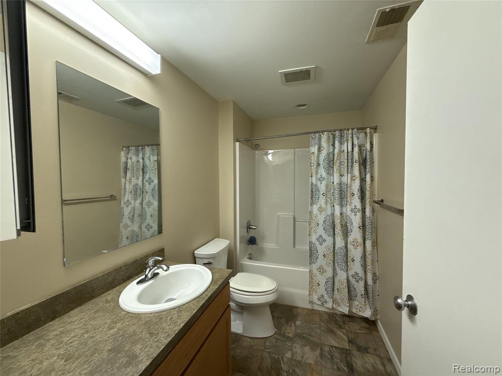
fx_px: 203
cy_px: 188
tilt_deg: -2.0
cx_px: 251
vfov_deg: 85.7
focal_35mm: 14
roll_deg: +0.2
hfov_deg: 102.1
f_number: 2.2
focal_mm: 2.22
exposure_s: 1/120
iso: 320
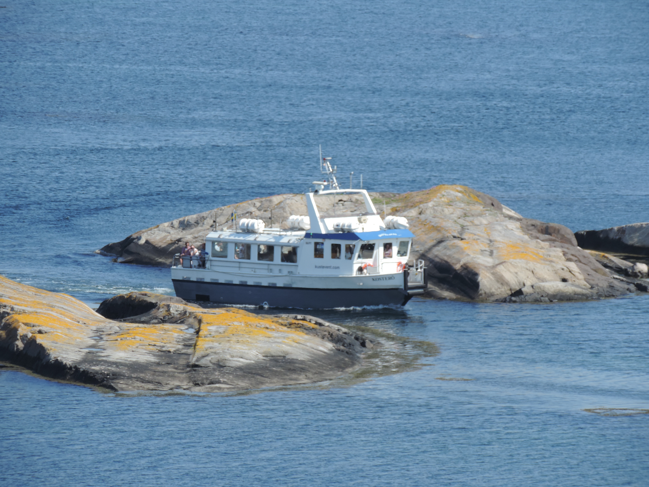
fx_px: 8156
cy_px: 244
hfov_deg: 4.6
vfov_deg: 3.4
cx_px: 324
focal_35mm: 435
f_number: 4.9
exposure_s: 1/400
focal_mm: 77.5
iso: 80
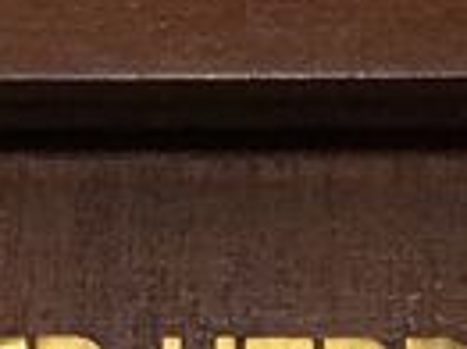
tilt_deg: -14.7
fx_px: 2979
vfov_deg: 6.5
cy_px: 741
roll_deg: -0.1
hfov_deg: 8.9
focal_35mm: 221
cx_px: -82
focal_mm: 4.15
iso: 500
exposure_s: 1/17
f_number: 2.2
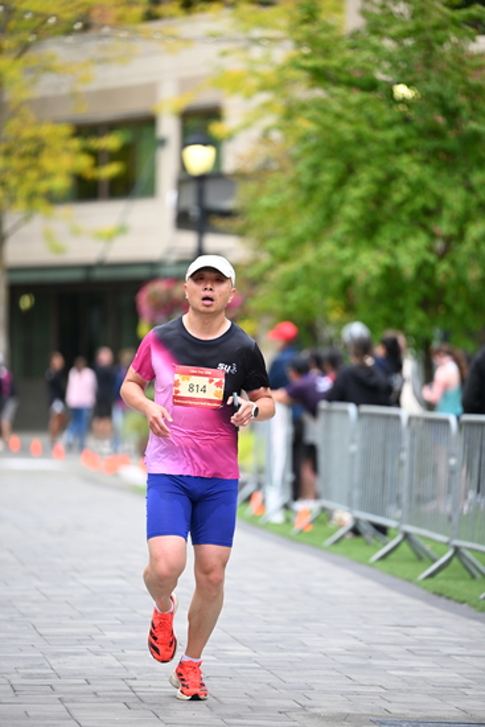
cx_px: 242
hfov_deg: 7.2
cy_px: 364
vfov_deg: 10.8
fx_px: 3837
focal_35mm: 190
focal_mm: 190
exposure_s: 1/2000
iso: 1000
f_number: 2.8
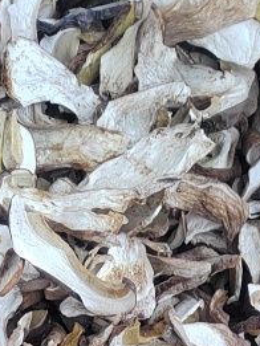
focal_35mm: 94
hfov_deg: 15.6
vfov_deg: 16.3
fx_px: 941
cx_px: 215
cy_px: 679
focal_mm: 5.52
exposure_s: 1/100
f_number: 1.9
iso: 541
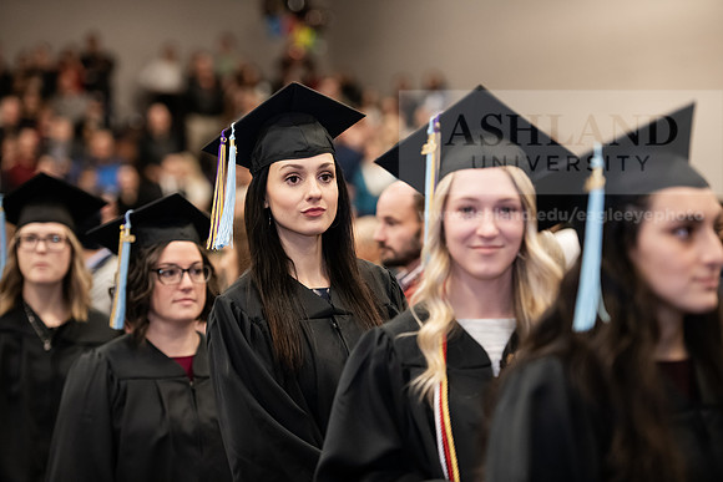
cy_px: 241
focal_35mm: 116
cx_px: 362
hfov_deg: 17.6
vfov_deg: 11.8
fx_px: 2330
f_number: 3.2
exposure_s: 1/200
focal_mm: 116
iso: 2000
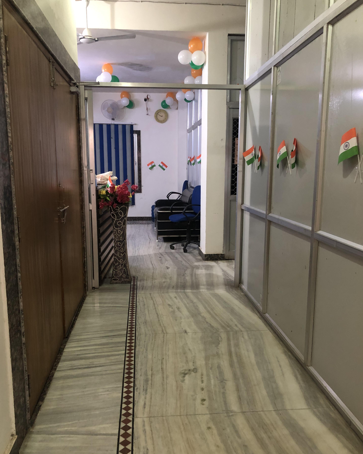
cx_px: 179
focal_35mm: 30
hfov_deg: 48.5
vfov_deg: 58.7
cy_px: 242
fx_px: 403
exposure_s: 1/11
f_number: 1.8
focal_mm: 4
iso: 100
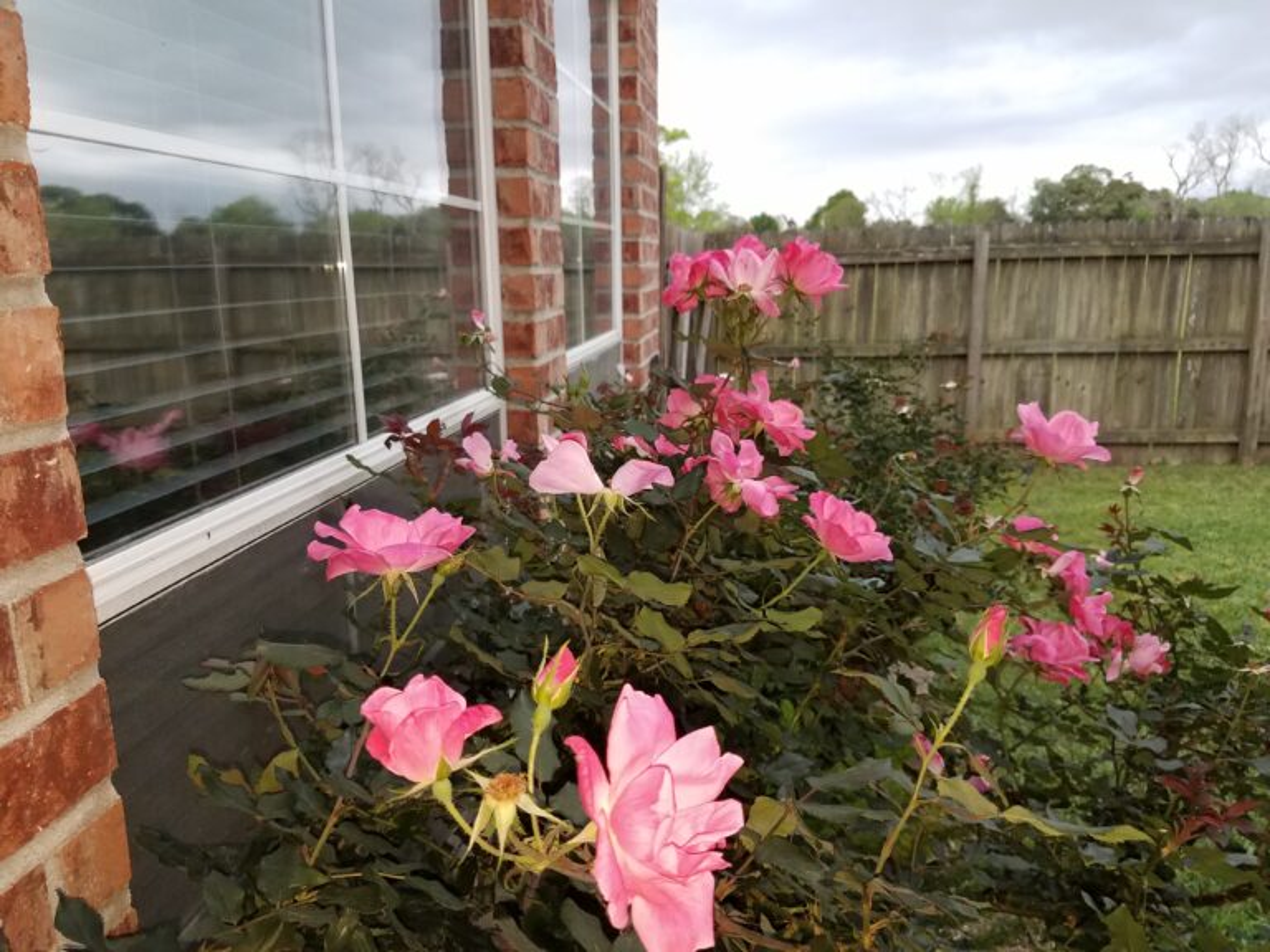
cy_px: 476
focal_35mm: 26
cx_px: 635
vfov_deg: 53.1
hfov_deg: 67.3
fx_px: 954
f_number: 1.7
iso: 125
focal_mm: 4.2
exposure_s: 1/60
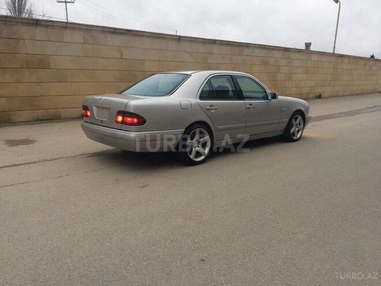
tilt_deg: -12.0
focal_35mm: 29
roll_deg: -0.3
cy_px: 143
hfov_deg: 61.7
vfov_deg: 48.2
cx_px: 190
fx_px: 319
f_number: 2.2
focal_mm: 4.15
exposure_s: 1/100
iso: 40
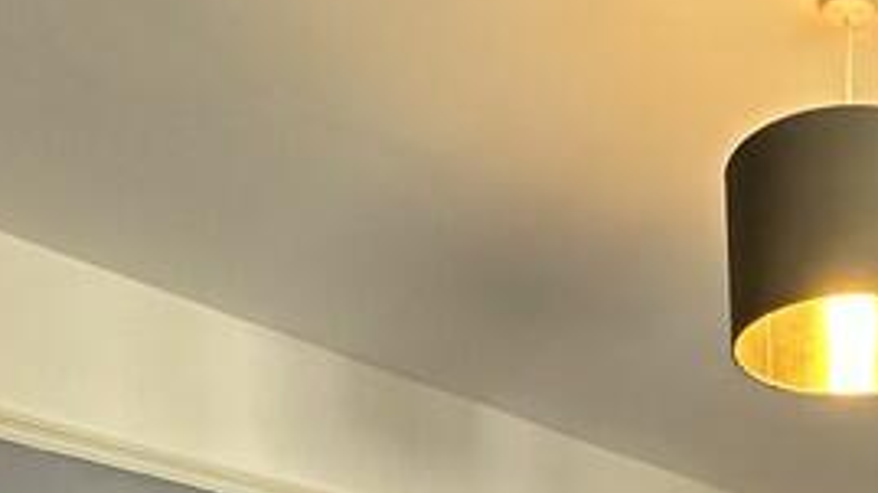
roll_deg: +0.8
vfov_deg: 16.5
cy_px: 940
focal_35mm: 58
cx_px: 849
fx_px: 1350
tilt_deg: -0.7
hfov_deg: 33.4
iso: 320
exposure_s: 1/82
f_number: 2.2
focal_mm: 2.22
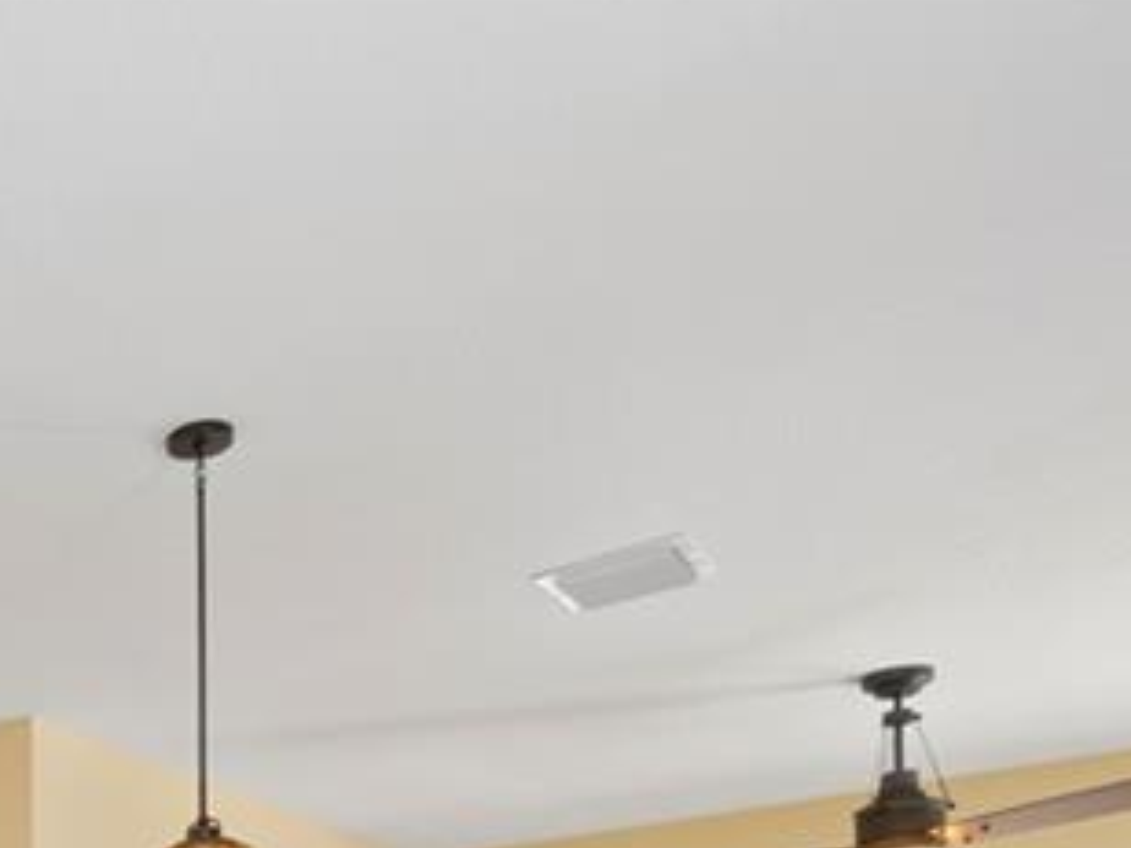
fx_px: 1568
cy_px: 1226
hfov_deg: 30.5
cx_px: -367
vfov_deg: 24.5
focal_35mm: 48
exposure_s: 1/2
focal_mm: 10
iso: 400
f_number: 8
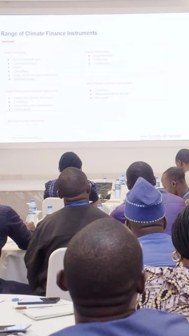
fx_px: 747
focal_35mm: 84
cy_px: 167
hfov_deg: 14.0
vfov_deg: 25.4
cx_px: 231
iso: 500
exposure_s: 1/100
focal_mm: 35
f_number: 7.1
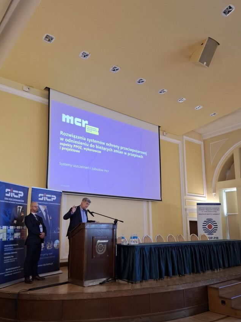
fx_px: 260
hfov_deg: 49.7
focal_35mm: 28
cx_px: 109
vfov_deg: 63.1
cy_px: 187
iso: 250
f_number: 1.8
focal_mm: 5.54
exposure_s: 1/33
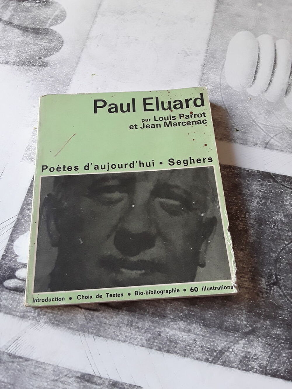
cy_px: 194
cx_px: 146
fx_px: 304
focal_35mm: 27
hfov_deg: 51.4
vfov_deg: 65.3
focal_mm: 2.91
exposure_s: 1/33
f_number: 1.9
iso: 100
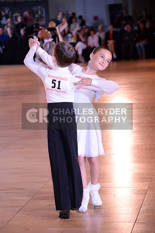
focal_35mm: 105
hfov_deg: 13.0
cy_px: 116
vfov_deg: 19.5
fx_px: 680
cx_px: 78
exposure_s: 1/250
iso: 1250
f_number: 4.5
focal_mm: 105
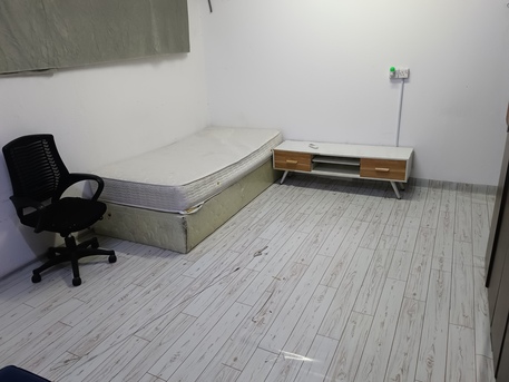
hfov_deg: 69.4
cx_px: 254
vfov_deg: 54.9
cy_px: 191
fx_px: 368
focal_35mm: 25
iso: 1567
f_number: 1.79
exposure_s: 1/24
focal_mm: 4.84
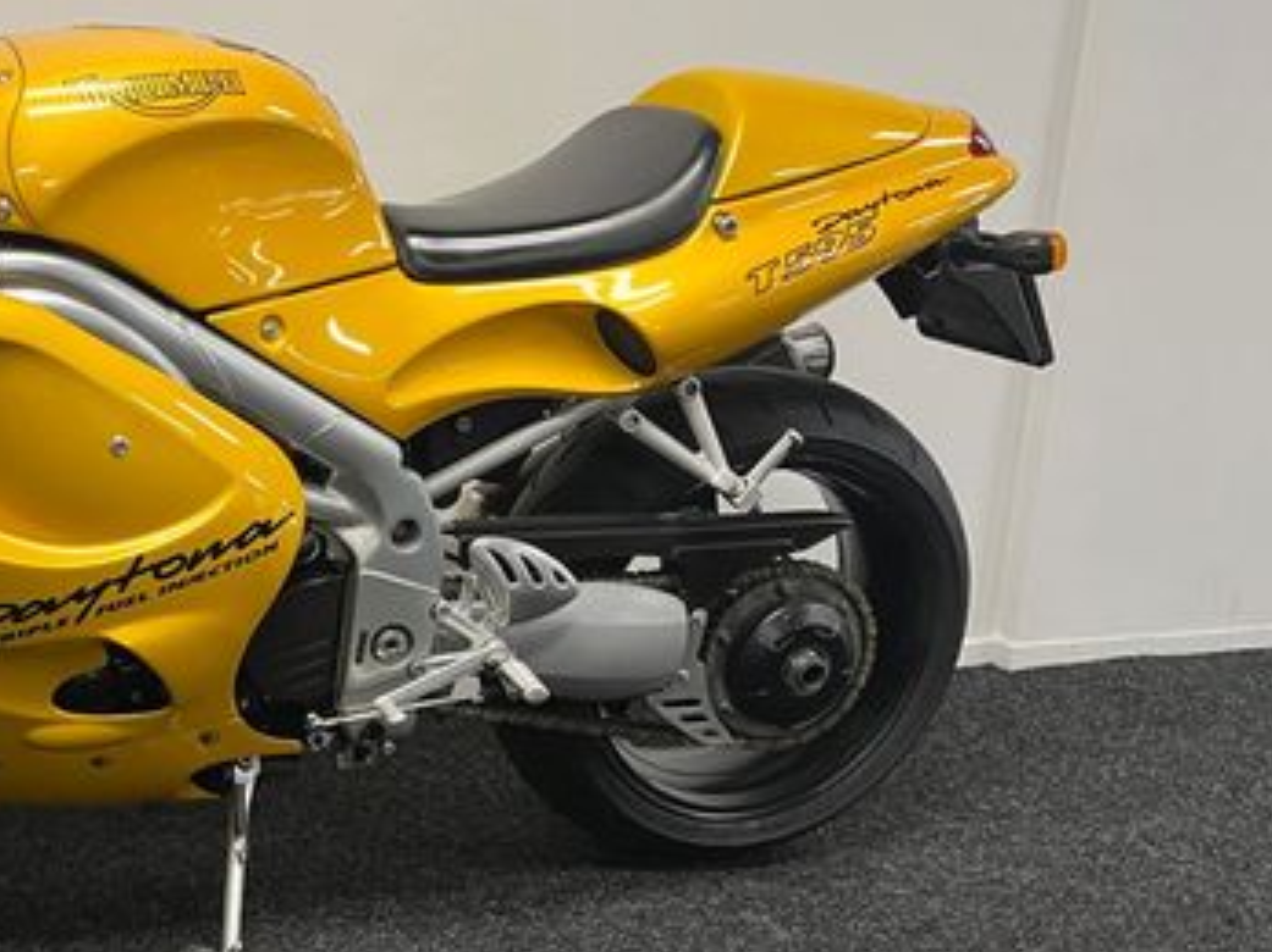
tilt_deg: -14.3
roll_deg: -1.6
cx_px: 103
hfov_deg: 36.9
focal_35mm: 48
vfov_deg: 30.2
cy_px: 461
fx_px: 1763
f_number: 1.6
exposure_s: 1/50
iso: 80
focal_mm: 5.1
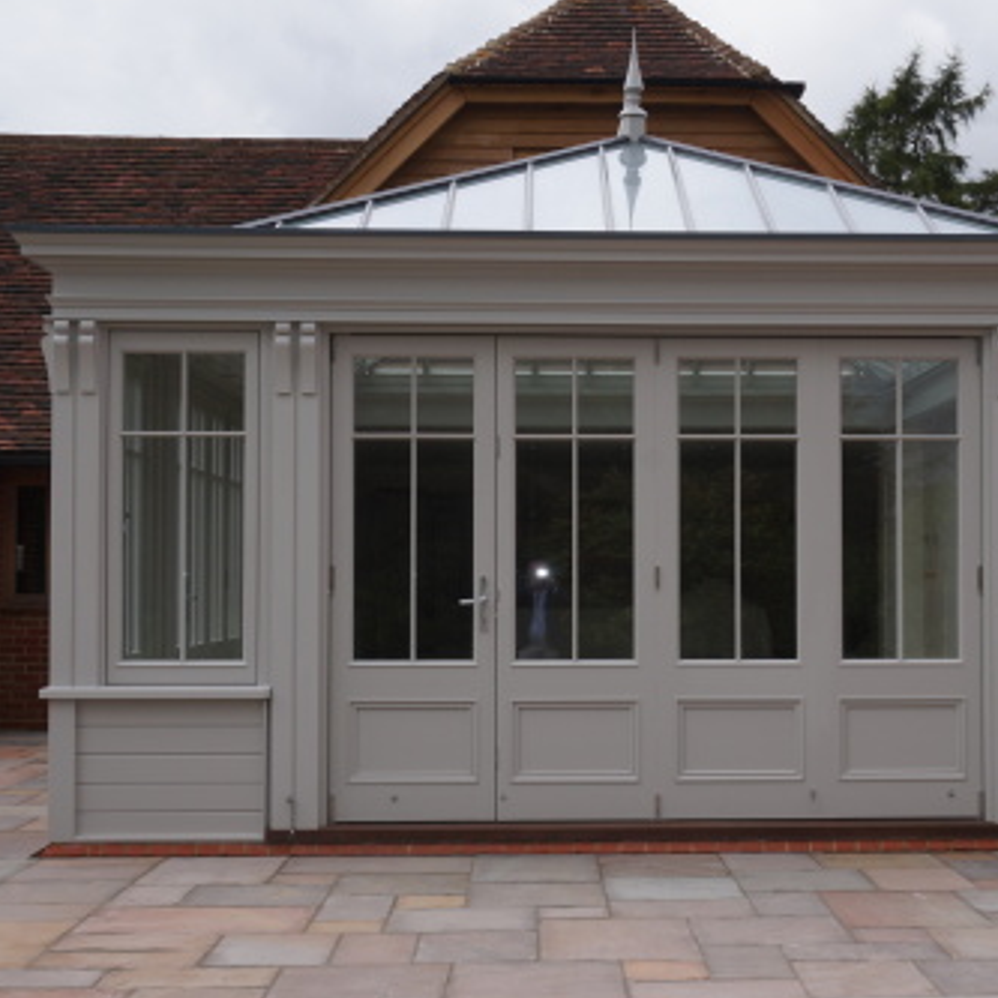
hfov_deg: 28.1
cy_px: 503
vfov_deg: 28.3
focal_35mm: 61
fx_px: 1978
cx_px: 662
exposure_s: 1/160
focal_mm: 31
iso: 200
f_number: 10
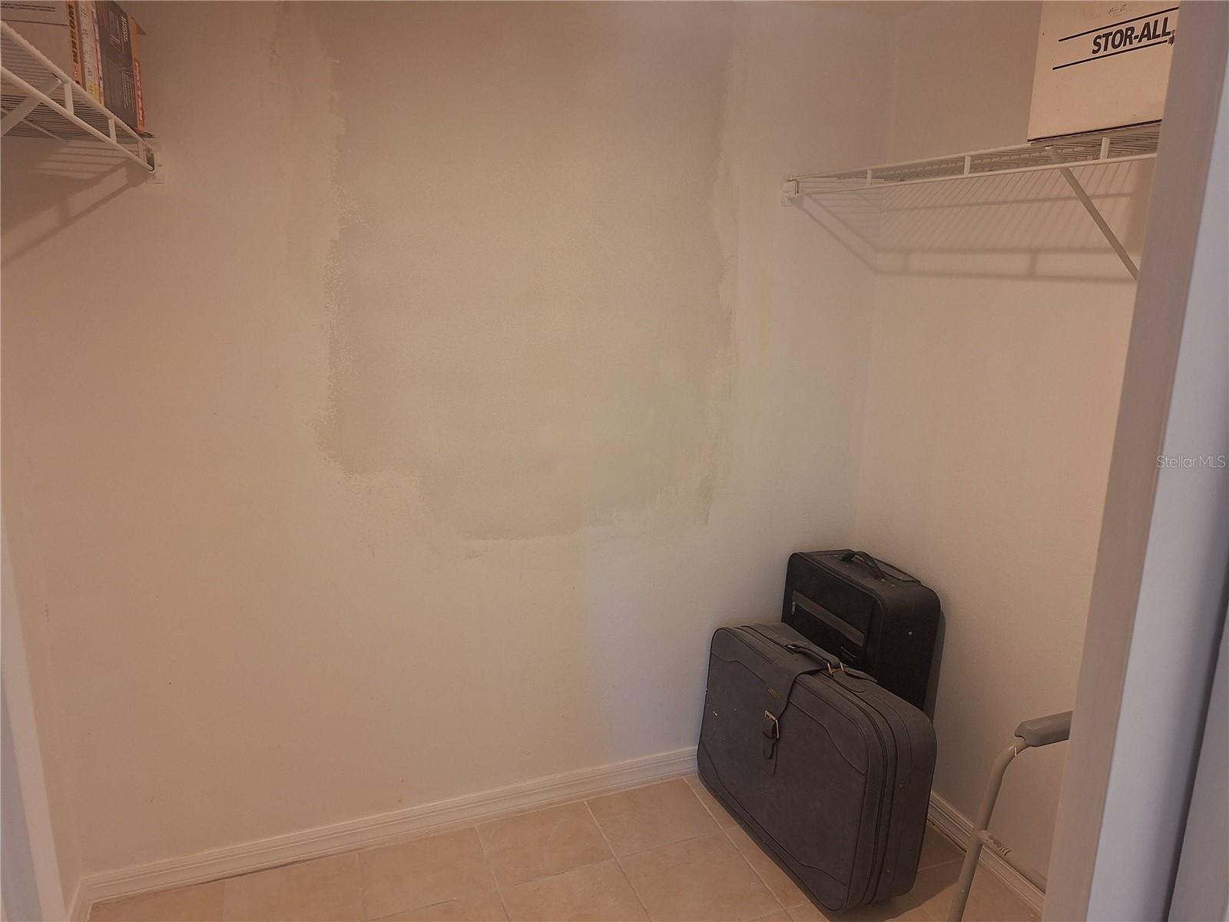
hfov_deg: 73.9
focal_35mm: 23
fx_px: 817
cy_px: 461
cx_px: 614
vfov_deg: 58.9
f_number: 1.8
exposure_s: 1/40
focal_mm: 5.54
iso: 80
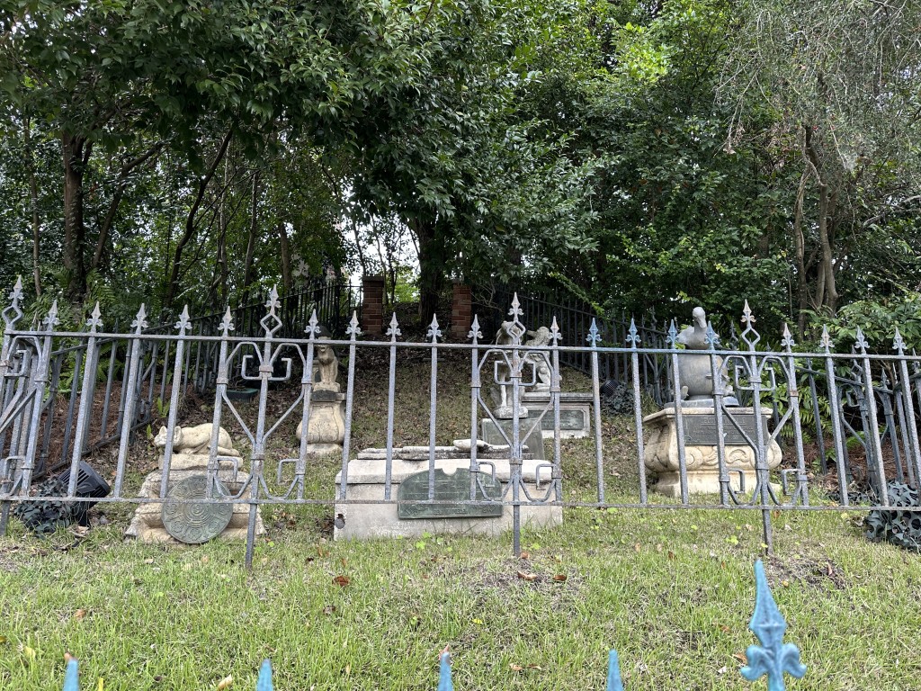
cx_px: 460
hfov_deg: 71.6
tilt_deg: +11.7
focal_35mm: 24
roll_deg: -0.5
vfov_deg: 56.8
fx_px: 639
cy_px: 346
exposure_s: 1/121
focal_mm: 6.86
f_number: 1.78
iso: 80
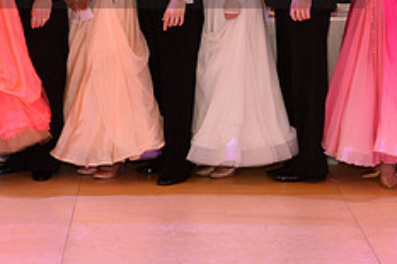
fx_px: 1510
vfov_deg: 9.9
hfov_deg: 15.0
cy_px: -37
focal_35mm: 137
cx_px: 181
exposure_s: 1/250
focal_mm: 55
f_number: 5
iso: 2000
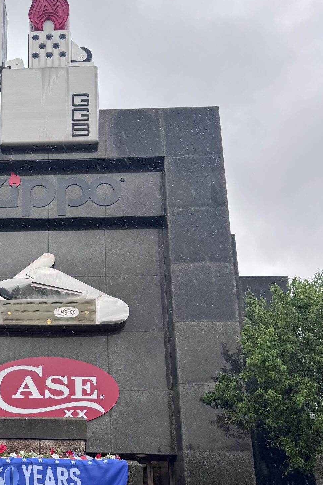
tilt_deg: +19.1
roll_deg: -1.9
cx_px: 20
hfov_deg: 29.0
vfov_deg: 43.9
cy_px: 322
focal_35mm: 44
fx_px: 592
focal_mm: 6.76
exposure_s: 1/495
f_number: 1.78
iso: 80
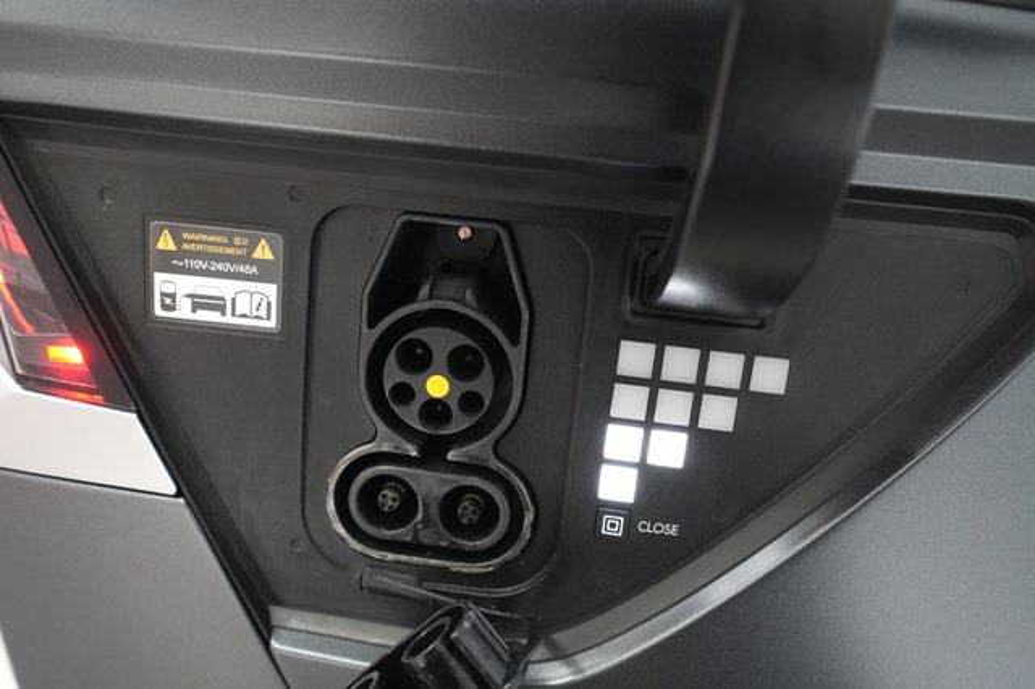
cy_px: 344
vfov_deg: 46.4
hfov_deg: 65.5
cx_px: 518
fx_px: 805
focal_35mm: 28
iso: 5000
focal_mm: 28
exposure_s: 1/125
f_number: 4
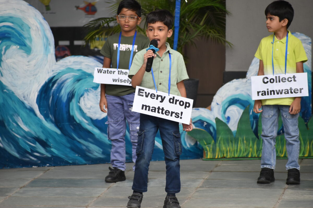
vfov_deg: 4.4
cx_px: 156
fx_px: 2739
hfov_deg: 6.5
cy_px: 104
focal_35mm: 315
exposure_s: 1/500
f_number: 5.3
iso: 800
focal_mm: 210
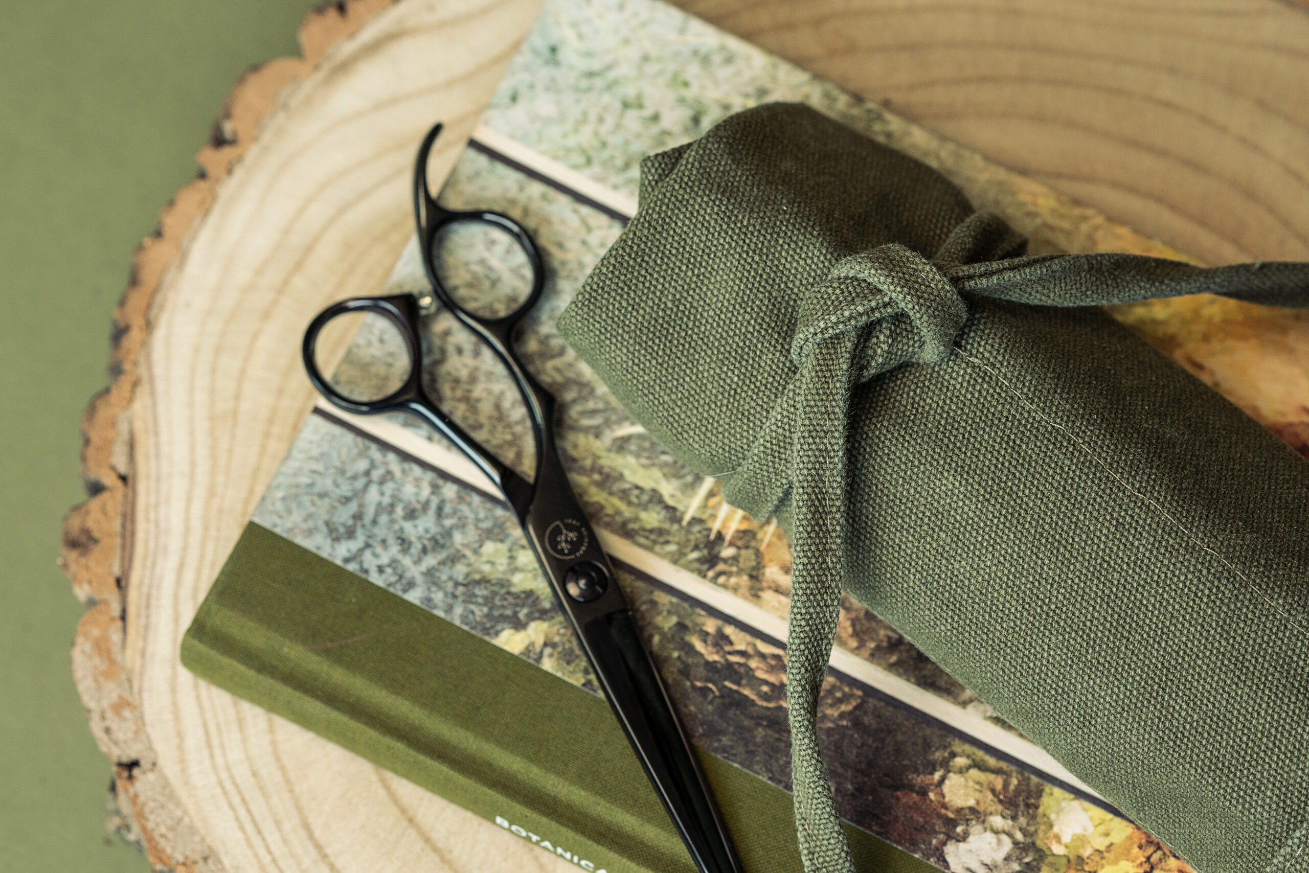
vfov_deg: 10.8
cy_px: 436
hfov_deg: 16.1
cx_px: 654
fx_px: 4619
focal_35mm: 127
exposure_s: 1/100
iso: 400
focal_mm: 85
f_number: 4
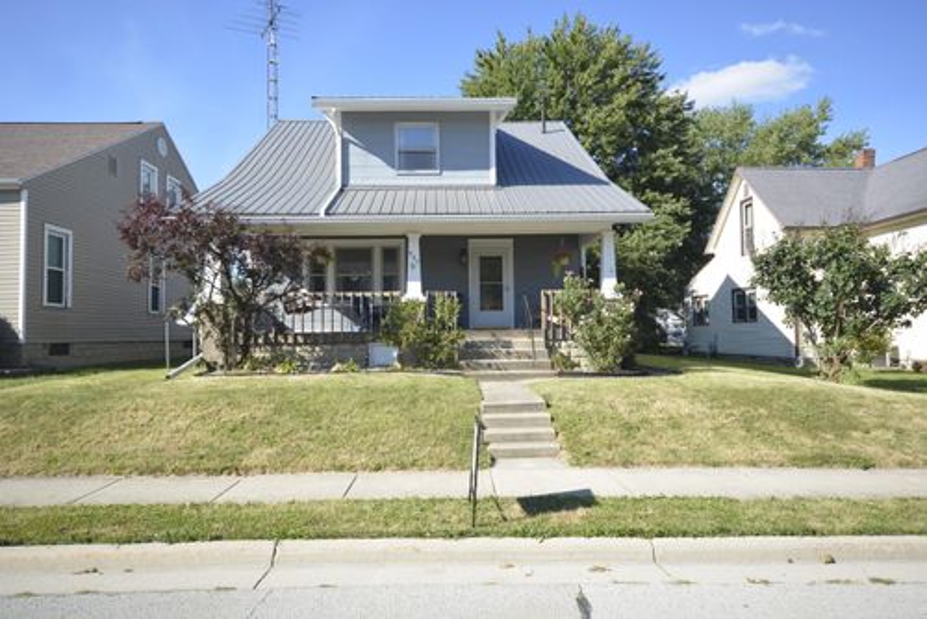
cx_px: 464
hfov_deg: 77.3
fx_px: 580
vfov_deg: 56.2
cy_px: 310
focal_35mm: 22
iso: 200
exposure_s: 1/250
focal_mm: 15
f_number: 8
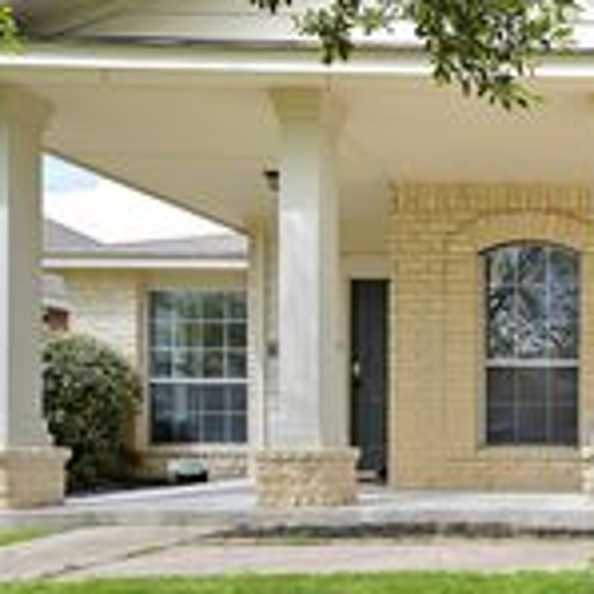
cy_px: 437
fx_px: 777
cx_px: 773
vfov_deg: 40.8
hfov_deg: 31.9
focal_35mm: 40
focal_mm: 14
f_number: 8
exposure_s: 1/80
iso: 100
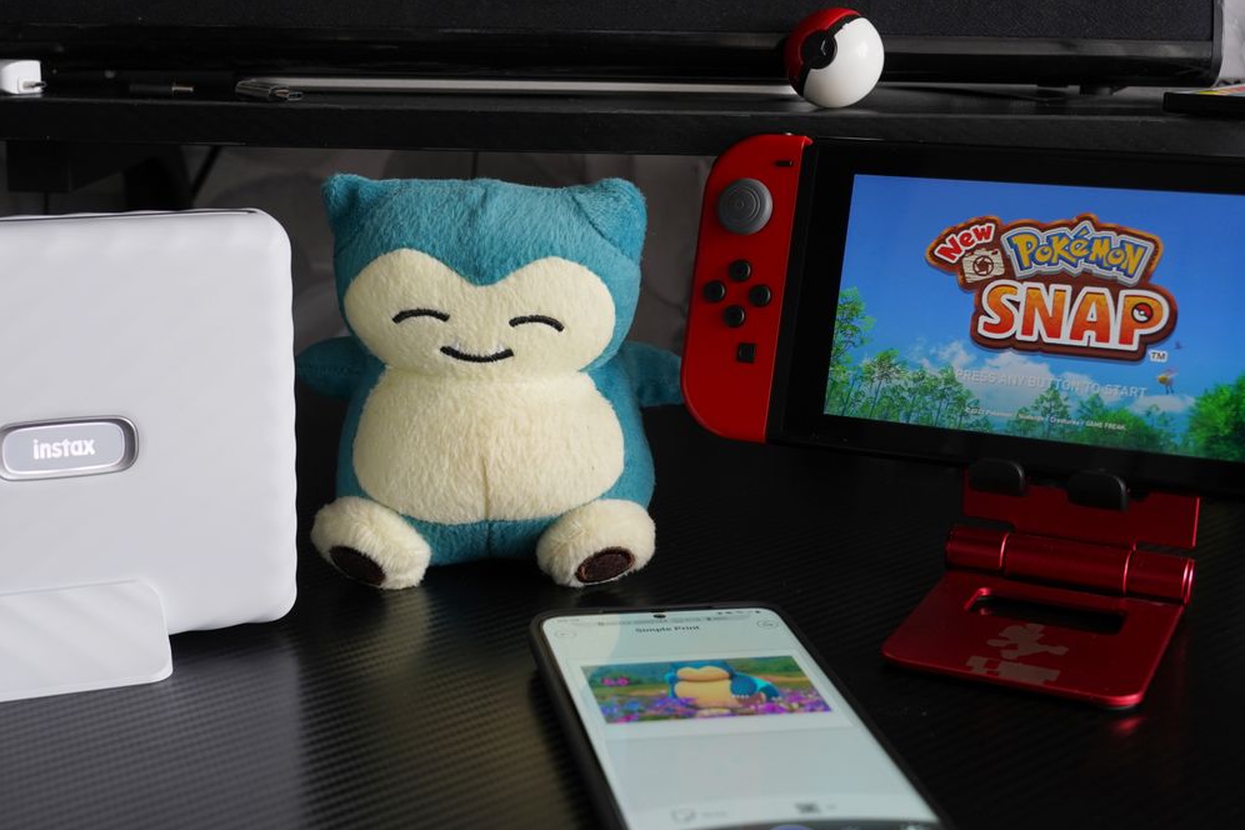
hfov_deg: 37.4
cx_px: 529
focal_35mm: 53
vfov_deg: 25.5
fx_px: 1833
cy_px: 416
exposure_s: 1/25
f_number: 7.1
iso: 500
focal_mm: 44
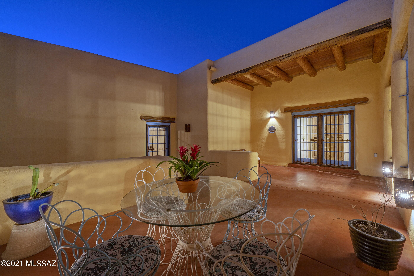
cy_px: 138
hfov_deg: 108.3
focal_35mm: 13
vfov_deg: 85.4
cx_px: 207
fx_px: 149
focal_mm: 13
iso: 100
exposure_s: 8
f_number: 9
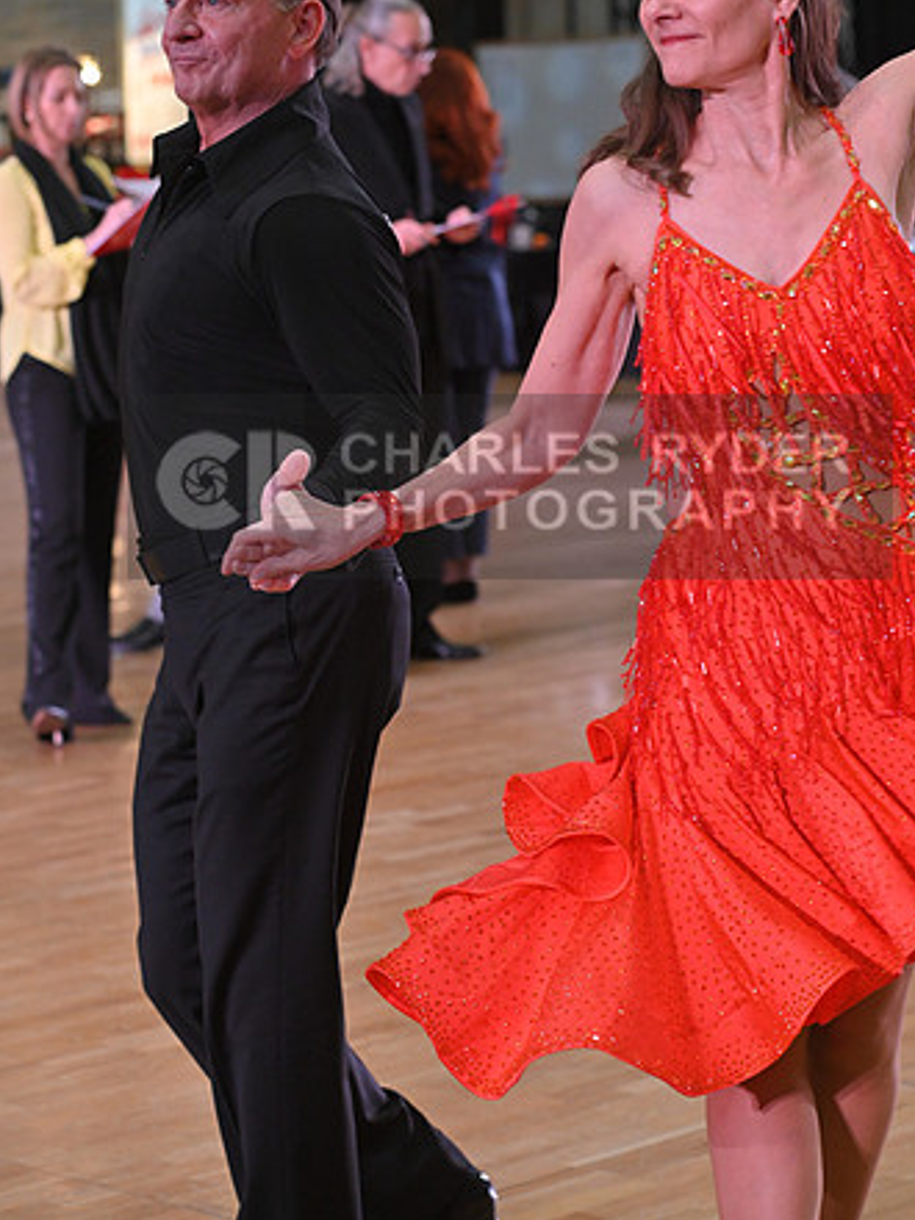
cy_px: 488
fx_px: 3842
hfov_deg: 13.6
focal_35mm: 109
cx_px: 512
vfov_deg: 18.0
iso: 2000
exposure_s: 1/320
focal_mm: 86
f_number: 5
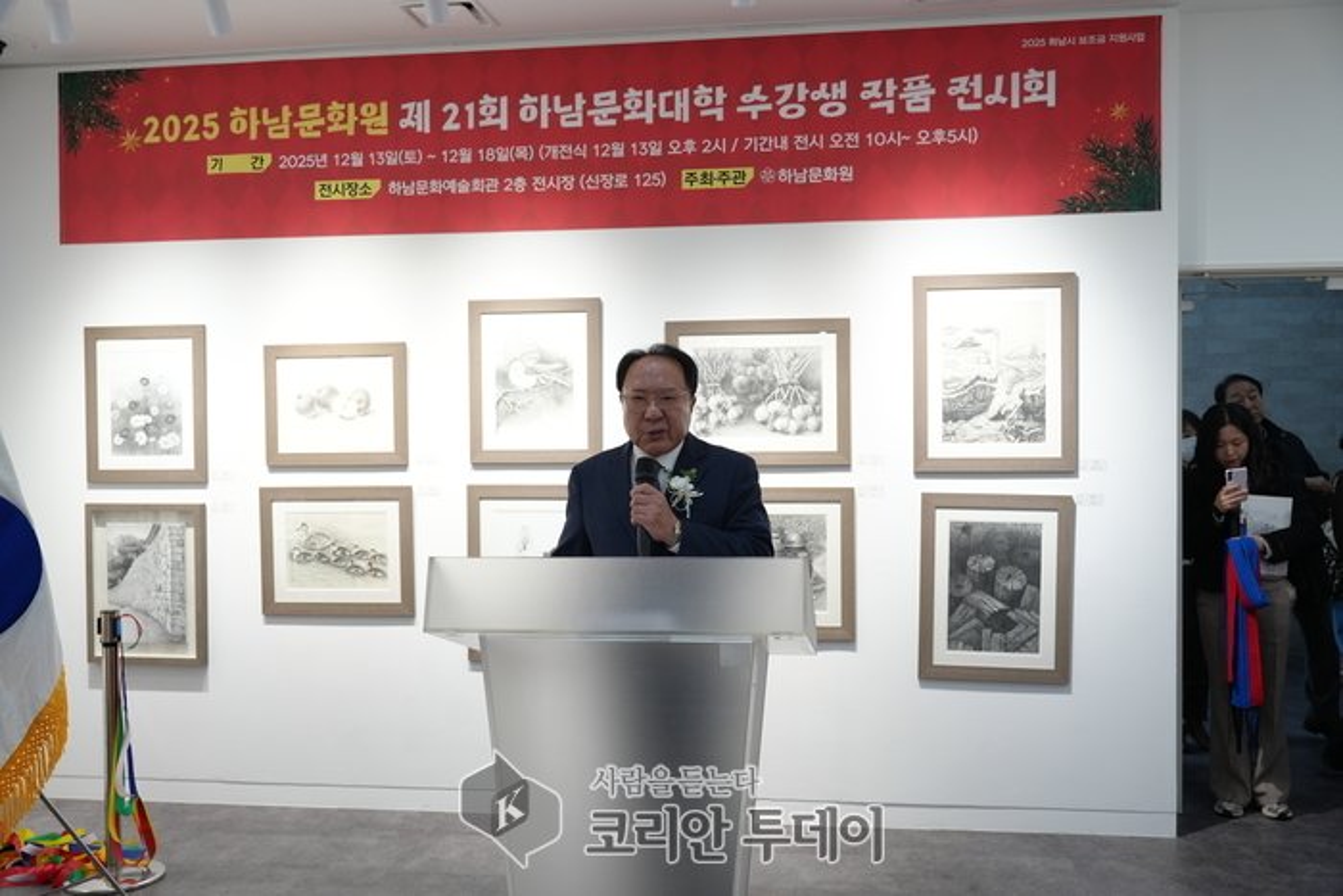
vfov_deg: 38.9
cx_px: 672
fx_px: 1269
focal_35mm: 34
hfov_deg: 55.8
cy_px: 448
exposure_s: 1/160
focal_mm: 34
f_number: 4
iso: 800
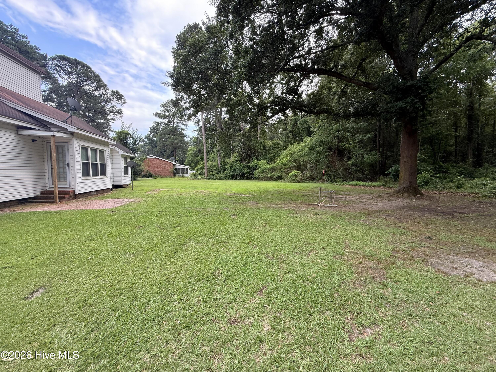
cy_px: 186
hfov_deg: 102.1
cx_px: 248
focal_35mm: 14
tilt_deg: -3.1
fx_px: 201
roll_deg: +0.0
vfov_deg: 85.7
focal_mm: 2.22
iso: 64
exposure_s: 1/107
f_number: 2.2
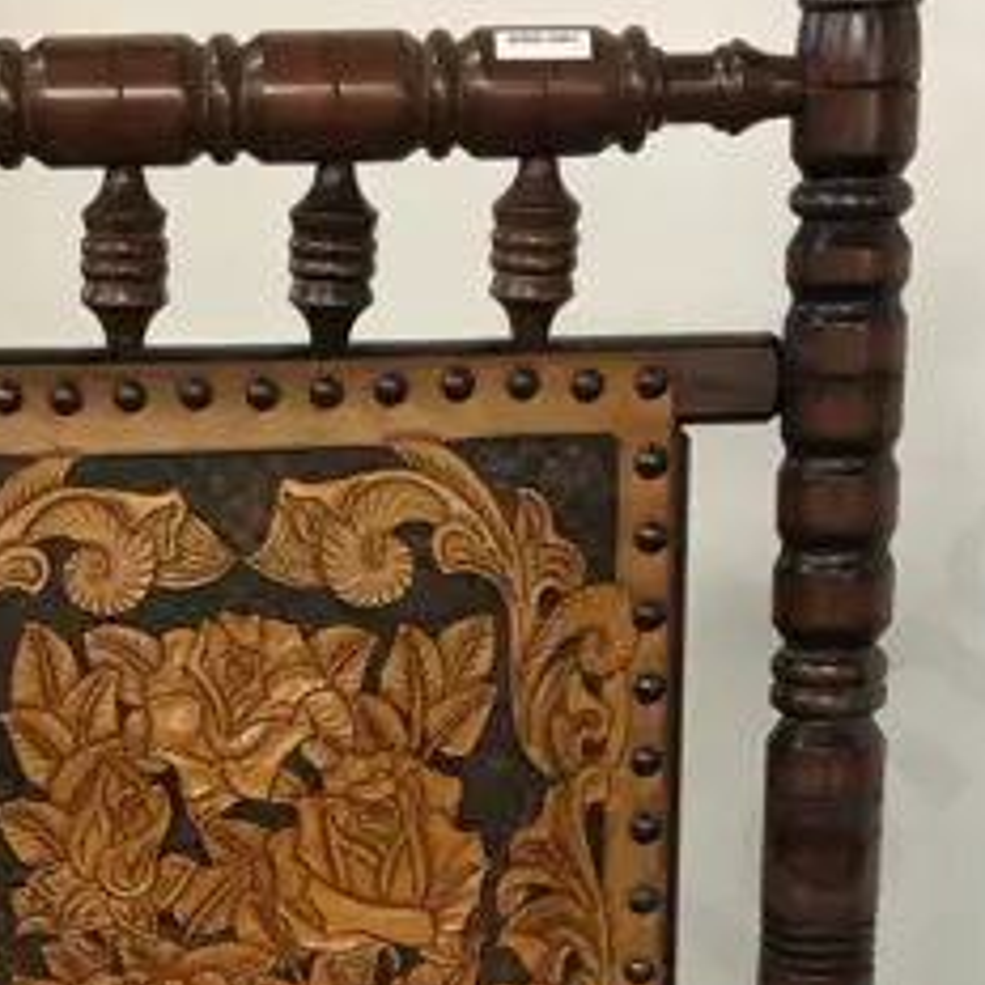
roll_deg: -0.1
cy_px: 1592
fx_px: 3638
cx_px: 259
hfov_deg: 15.4
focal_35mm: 113
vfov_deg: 14.2
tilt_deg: -32.1
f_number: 2.2
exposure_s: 1/17
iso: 50
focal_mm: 4.15
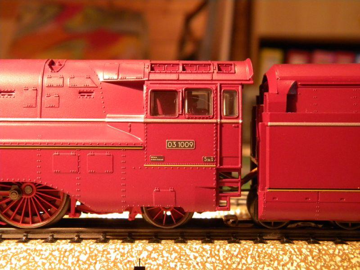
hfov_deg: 34.3
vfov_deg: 26.1
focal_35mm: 56
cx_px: 180
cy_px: 135
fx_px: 582
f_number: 4.1
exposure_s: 1/9
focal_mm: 10.1
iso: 415
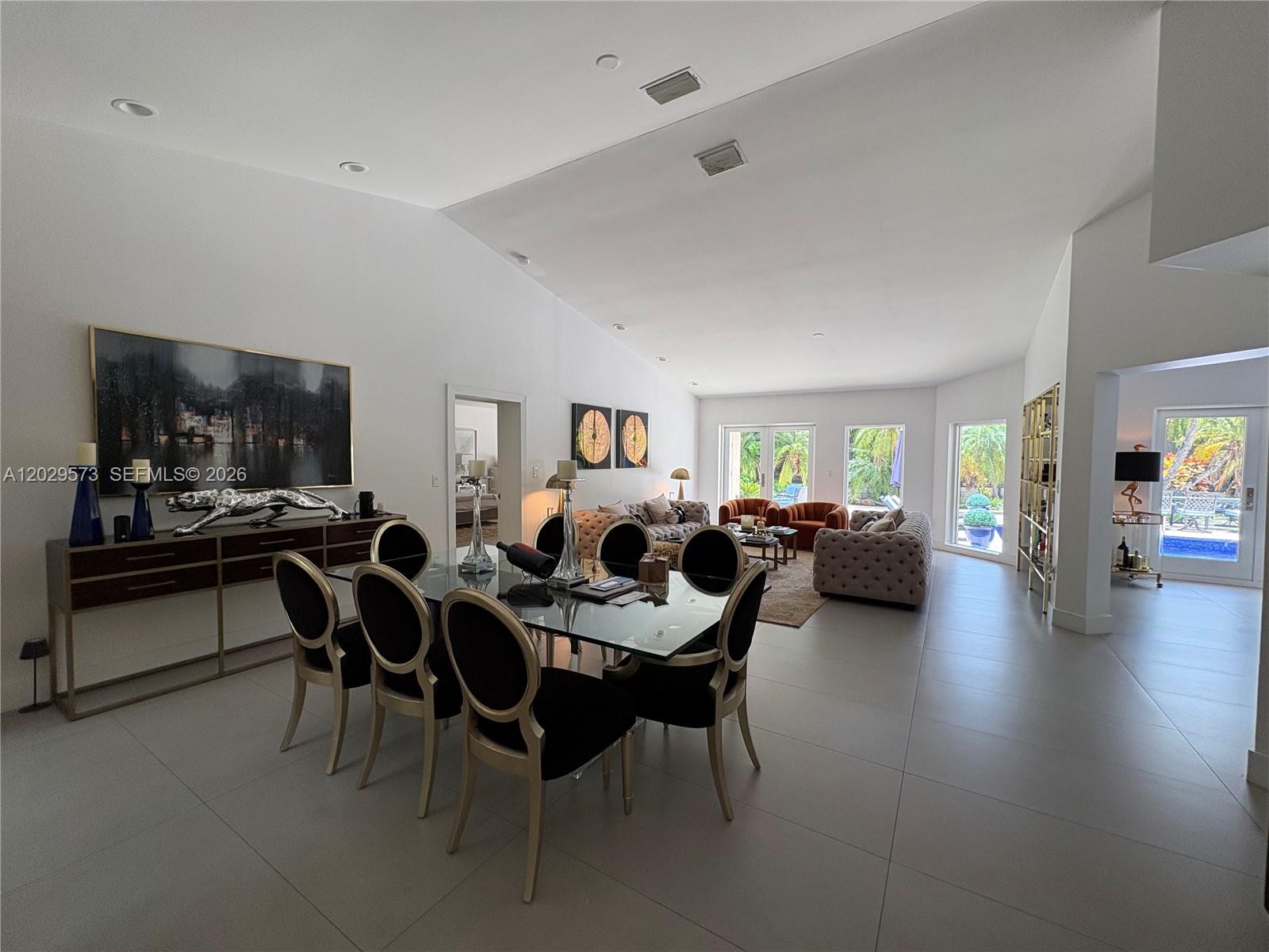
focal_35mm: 14
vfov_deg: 85.7
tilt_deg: -2.4
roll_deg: +0.3
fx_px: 513
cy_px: 476
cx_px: 634
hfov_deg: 102.1
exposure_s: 1/127
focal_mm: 2.22
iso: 64
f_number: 2.2
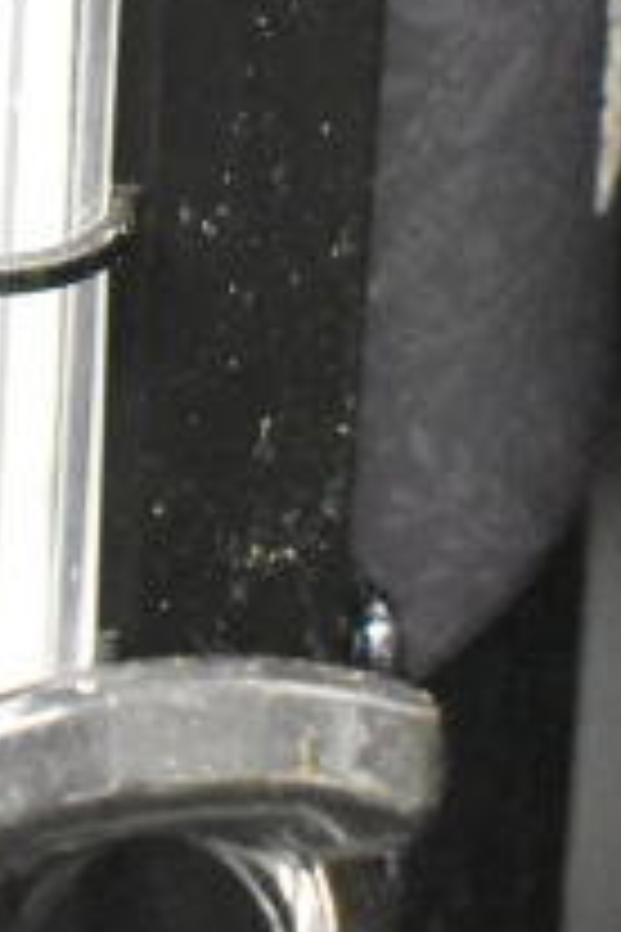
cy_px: -459
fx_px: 4450
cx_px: -36
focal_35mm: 172
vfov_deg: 11.5
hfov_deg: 7.9
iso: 12800
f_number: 4
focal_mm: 26
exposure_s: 1/40
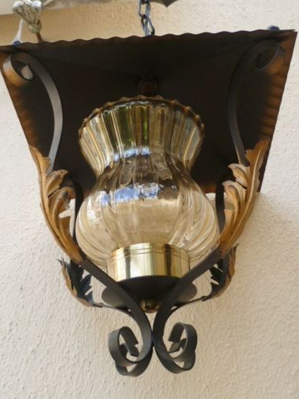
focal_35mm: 49
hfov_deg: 29.7
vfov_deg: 38.9
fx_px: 564
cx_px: 152
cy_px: 195
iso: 80
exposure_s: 1/160
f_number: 3.1
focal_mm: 6.6
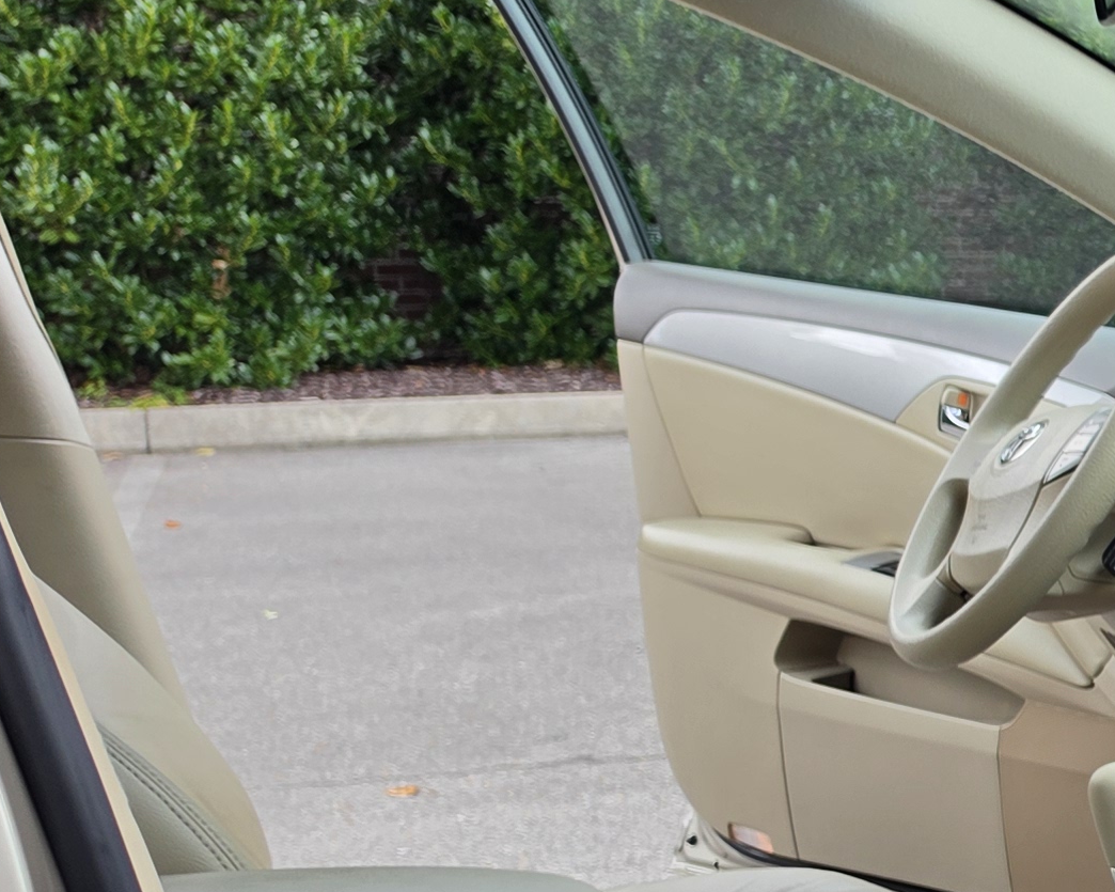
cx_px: 2035
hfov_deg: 17.7
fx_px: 2838
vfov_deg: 17.6
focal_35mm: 86
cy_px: 805
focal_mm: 6.5
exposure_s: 1/359
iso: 32
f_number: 1.4
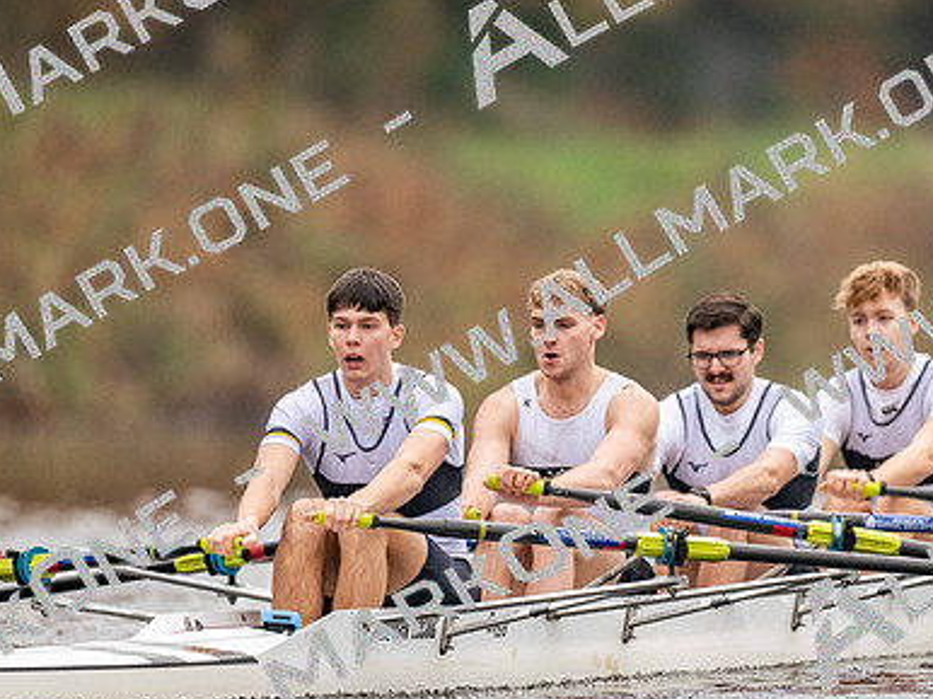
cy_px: 463
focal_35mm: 868
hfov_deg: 2.3
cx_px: 602
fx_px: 23381
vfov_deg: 1.7
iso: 3200
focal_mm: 600
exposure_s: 1/2500
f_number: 4
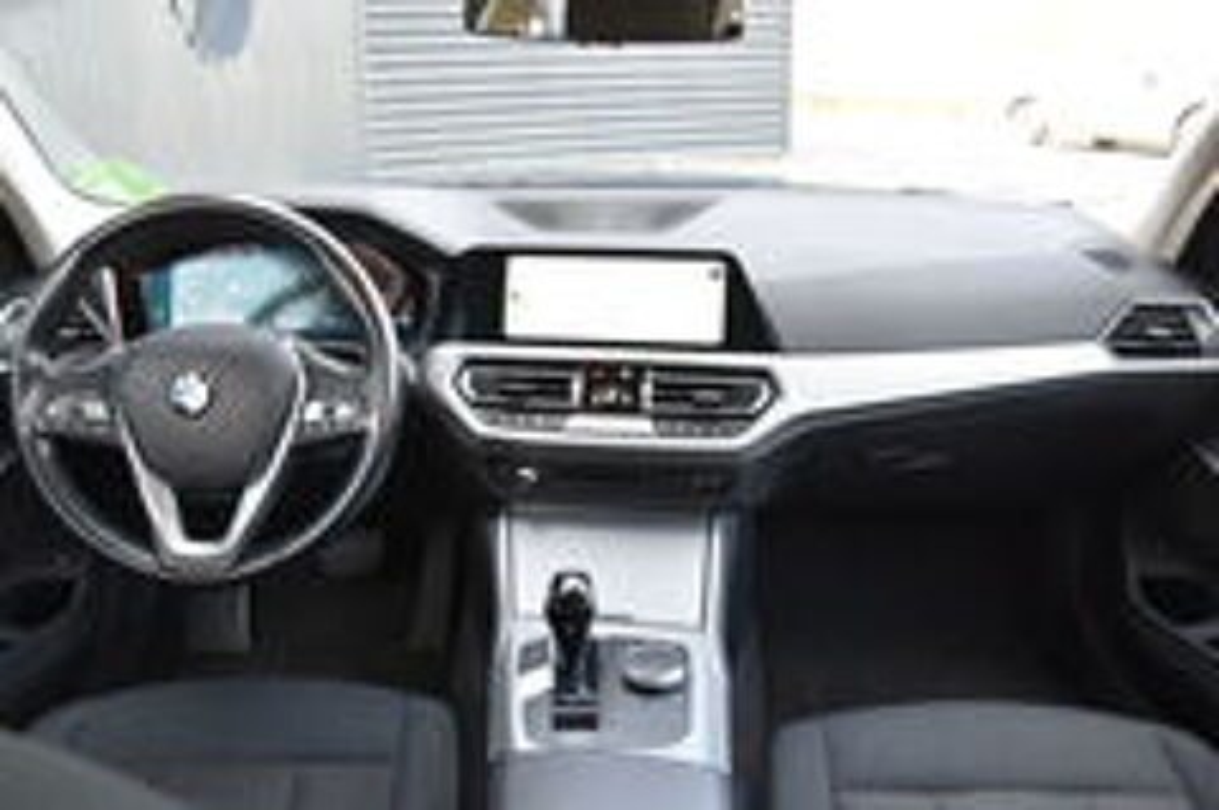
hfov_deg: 62.0
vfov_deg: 43.5
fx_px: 1015
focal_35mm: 30
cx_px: 610
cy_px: 405
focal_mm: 20
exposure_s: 1/60
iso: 450
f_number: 4
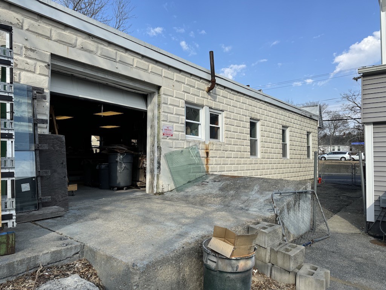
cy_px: 145
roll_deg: -1.1
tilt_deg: +2.8
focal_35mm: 24
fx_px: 268
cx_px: 193
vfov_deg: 56.8
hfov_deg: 71.6
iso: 80
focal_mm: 6.86
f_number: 1.78
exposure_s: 1/3413
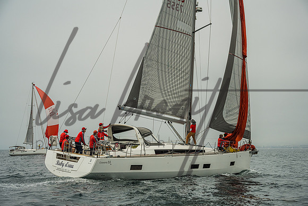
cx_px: 155
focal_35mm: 56
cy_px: 103
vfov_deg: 24.4
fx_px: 476
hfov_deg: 35.9
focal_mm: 55
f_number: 5.6
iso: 400
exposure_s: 1/3200
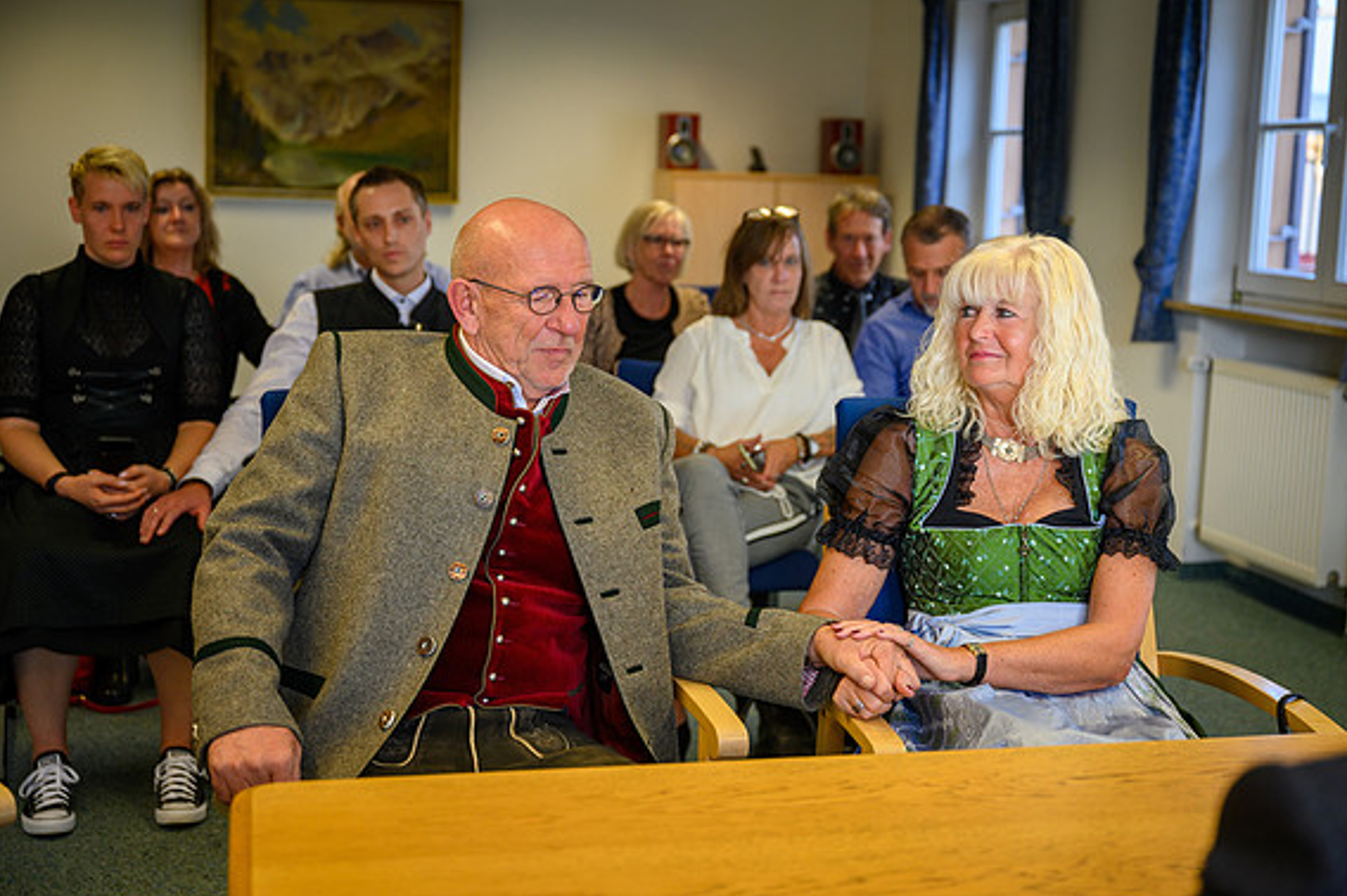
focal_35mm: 48
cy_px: 455
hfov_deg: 41.1
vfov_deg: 28.0
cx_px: 683
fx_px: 1795
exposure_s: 1/200
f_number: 3.2
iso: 500
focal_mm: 47
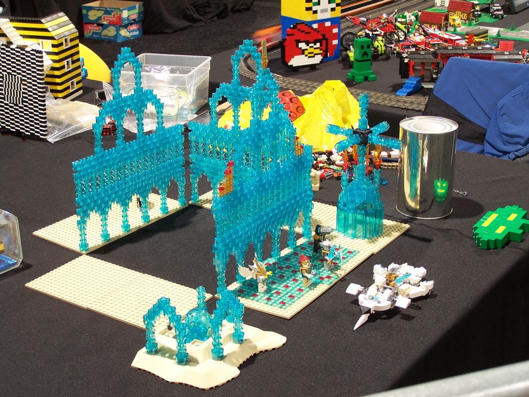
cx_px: 264
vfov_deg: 24.8
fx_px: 902
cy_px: 198
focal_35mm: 59
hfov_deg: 32.7
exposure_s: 1/3
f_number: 3.1
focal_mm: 9.8
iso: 80
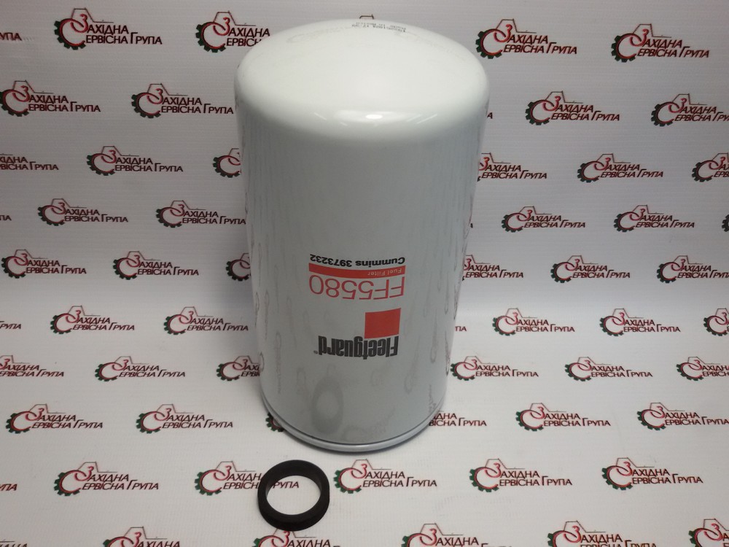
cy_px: 274
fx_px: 653
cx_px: 364
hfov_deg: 58.4
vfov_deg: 45.4
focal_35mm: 31
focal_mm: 2.93
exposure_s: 1/100
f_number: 2.4
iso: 64
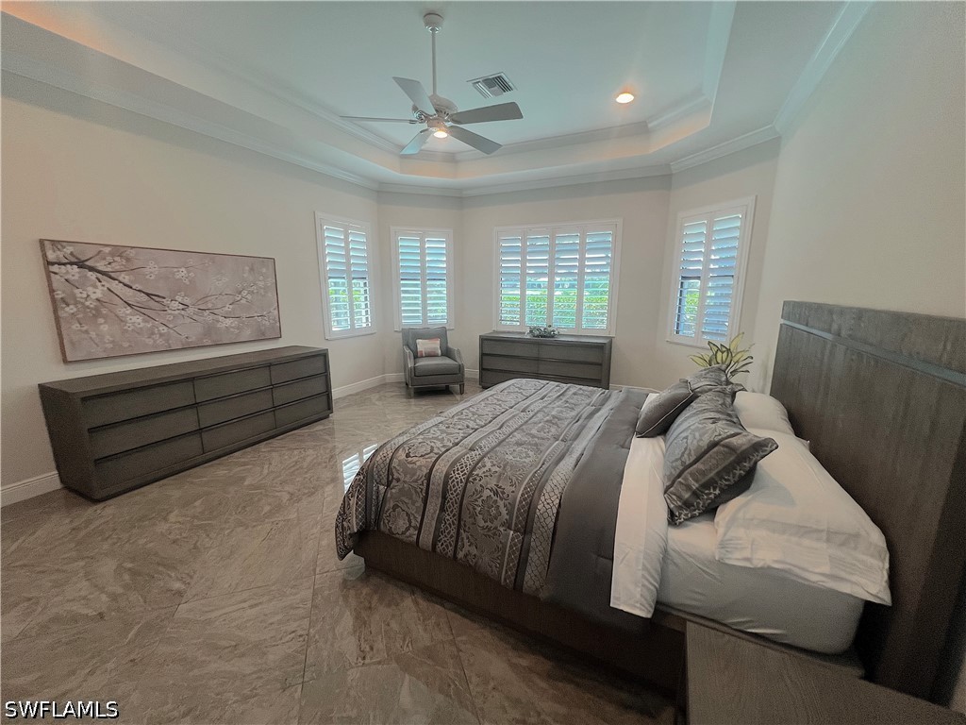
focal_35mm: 13
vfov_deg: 89.9
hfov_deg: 106.2
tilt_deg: -12.2
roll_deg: +0.4
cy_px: 362
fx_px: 363
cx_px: 483
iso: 250
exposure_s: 1/120
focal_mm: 1.57
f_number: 1.8
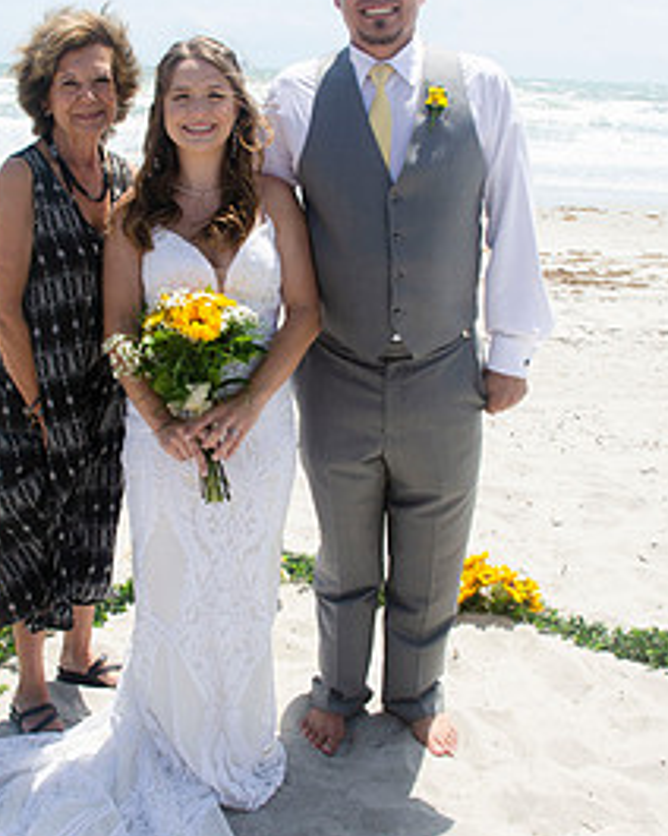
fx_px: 1063
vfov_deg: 42.9
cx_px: 271
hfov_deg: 34.8
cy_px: 382
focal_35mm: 43
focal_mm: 18
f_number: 11
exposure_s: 1/250
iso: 100
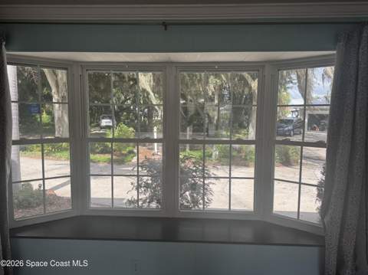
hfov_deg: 71.7
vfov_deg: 56.7
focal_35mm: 24
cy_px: 138
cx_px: 184
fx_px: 255
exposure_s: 1/514
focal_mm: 6.76
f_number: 1.78
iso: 80
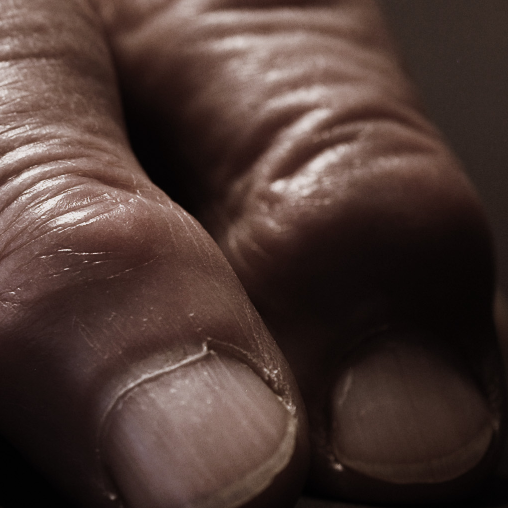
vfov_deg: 7.7
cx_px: -156
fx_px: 3752
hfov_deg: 7.7
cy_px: 323
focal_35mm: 226
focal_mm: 60
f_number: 5.6
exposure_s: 1/6
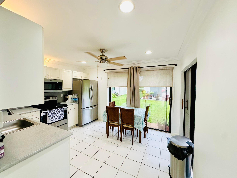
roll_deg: -1.3
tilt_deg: -0.8
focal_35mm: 14
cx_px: 118
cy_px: 89
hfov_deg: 102.1
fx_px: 96
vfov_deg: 85.7
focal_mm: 2.22
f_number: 2.2
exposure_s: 1/120
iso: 250
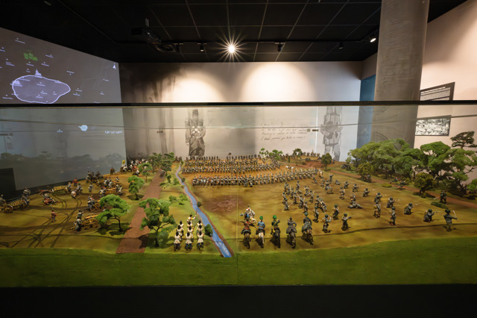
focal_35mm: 14
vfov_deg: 81.1
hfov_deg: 104.3
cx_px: 238
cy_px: 159
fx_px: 185
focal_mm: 14
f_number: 11
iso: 5000
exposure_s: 1/60
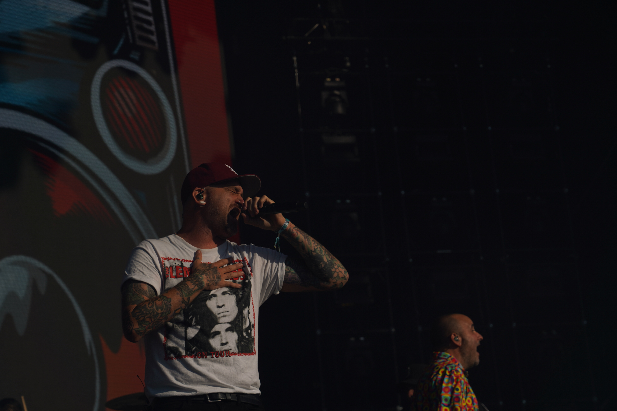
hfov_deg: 19.5
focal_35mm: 105
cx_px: 308
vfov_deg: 13.0
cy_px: 206
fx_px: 1799
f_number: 8
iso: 100
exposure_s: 1/1250
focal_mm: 105
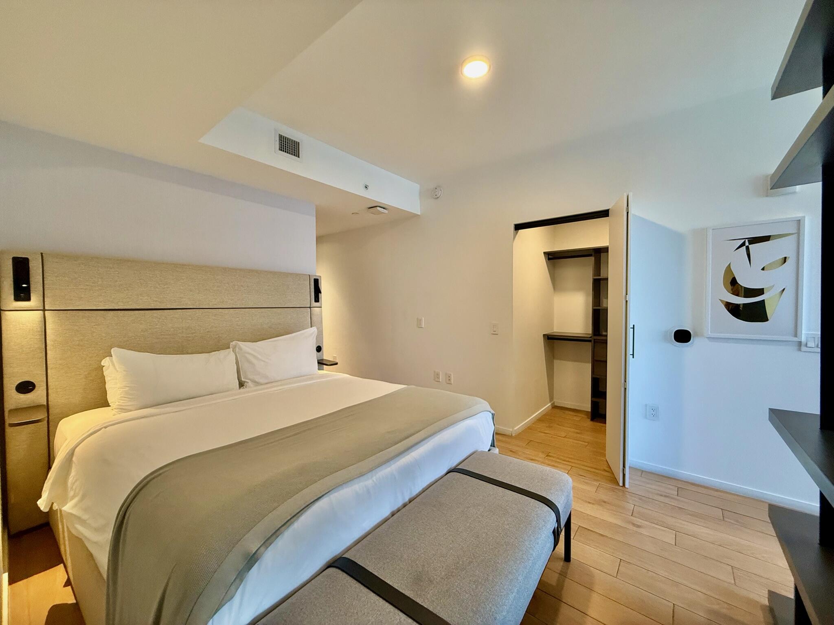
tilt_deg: -0.9
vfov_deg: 85.7
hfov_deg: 102.1
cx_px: 417
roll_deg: +0.1
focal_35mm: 14
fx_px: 337
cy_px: 312
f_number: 2.2
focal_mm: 2.22
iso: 250
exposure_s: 1/60
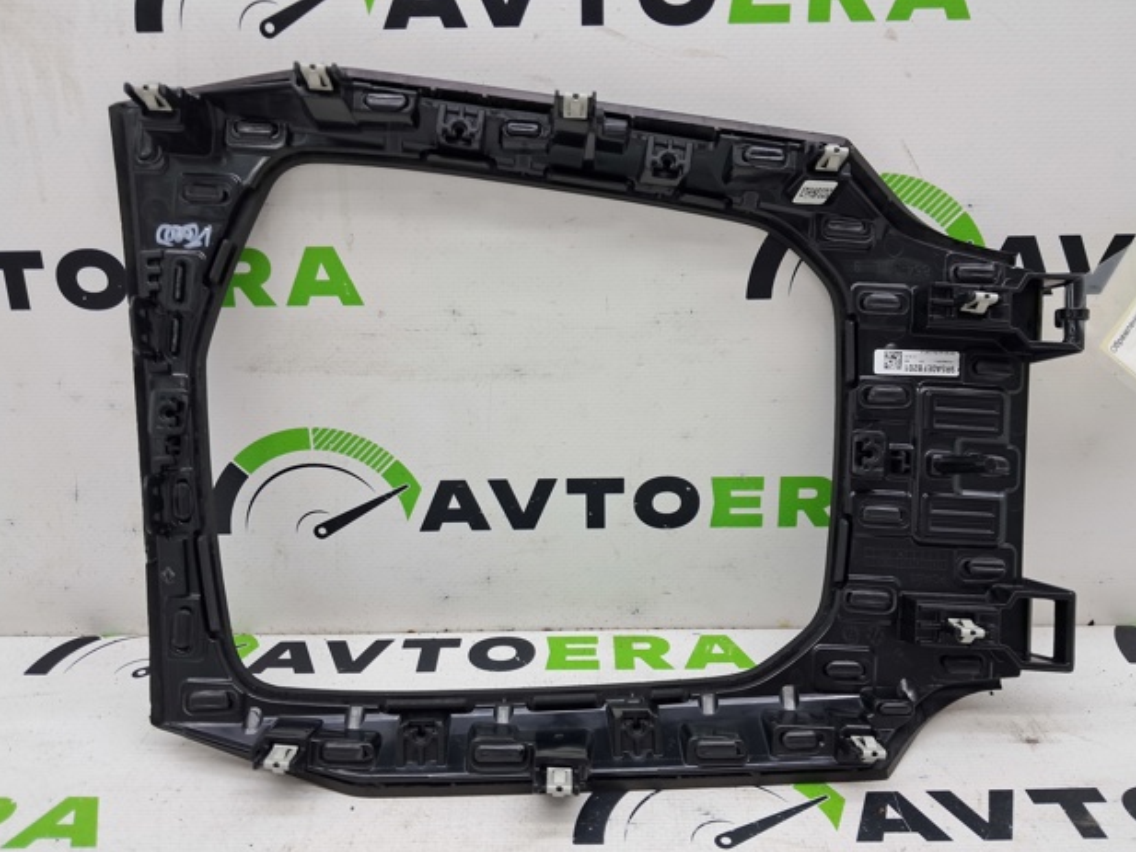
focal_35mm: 28
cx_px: 565
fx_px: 919
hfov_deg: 63.4
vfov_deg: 49.8
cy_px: 439
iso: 50
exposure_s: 1/50
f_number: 1.8
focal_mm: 4
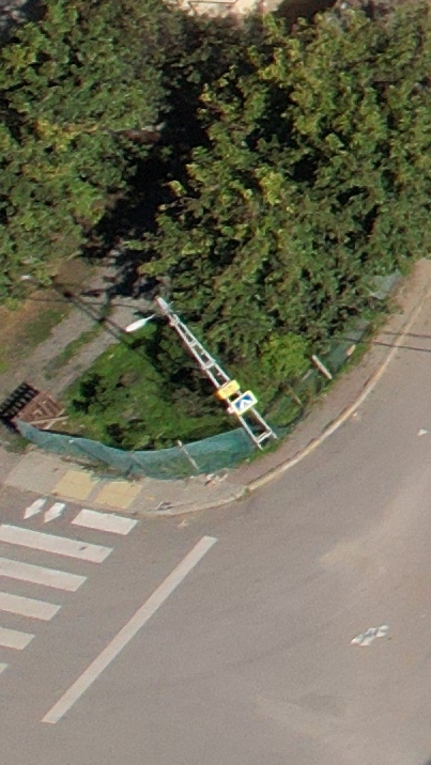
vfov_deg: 11.2
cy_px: -718
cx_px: 2749
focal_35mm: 176
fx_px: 3574
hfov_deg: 4.6
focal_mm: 8.38
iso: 100
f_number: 2.8
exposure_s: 1/3000
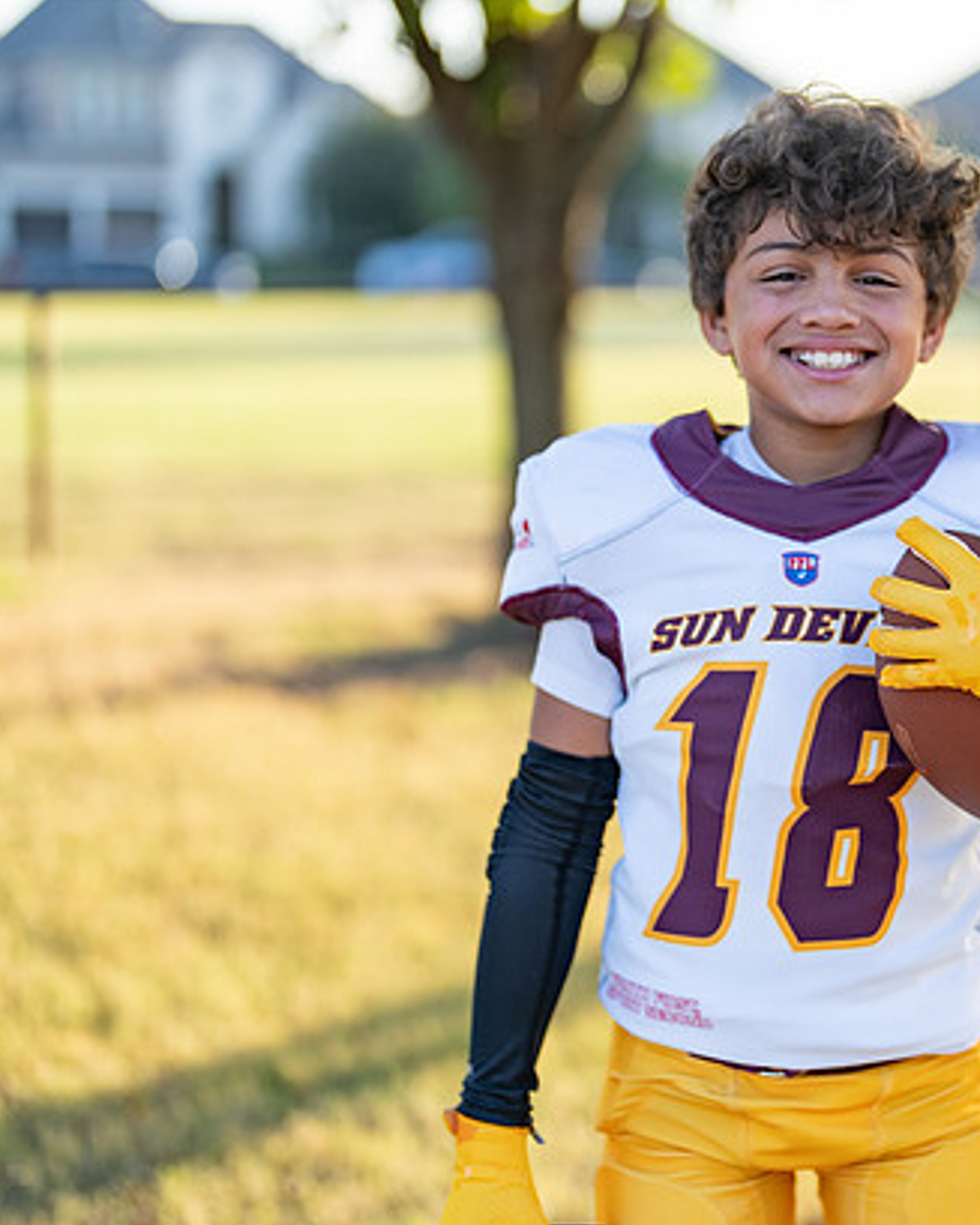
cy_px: 547
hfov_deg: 19.0
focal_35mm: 79
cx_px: 901
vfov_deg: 24.1
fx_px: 2865
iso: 100
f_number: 1.2
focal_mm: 50
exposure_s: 1/1250
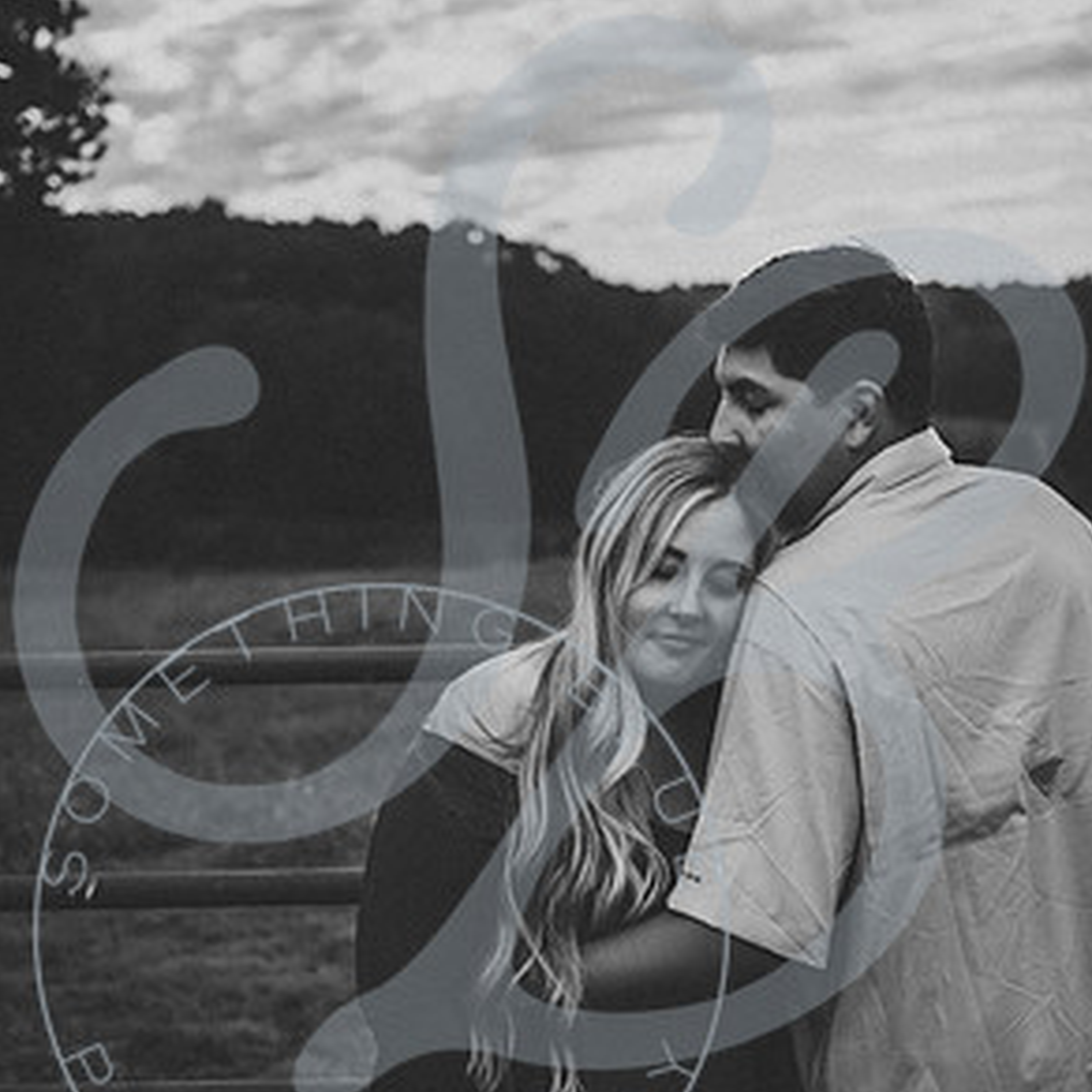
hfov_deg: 31.1
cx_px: 550
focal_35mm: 55
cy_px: 647
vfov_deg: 31.0
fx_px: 1963
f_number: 2.8
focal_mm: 42
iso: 200
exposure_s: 1/1000
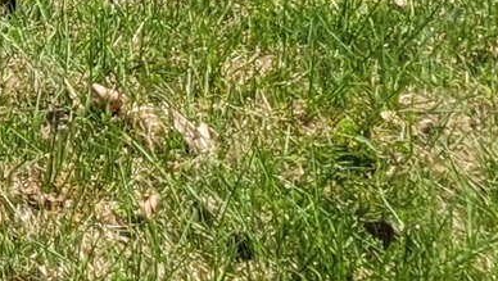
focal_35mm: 224
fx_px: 2960
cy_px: -867
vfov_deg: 4.9
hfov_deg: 7.5
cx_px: -1319
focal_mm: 5.4
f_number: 1.8
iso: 40
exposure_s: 1/1695
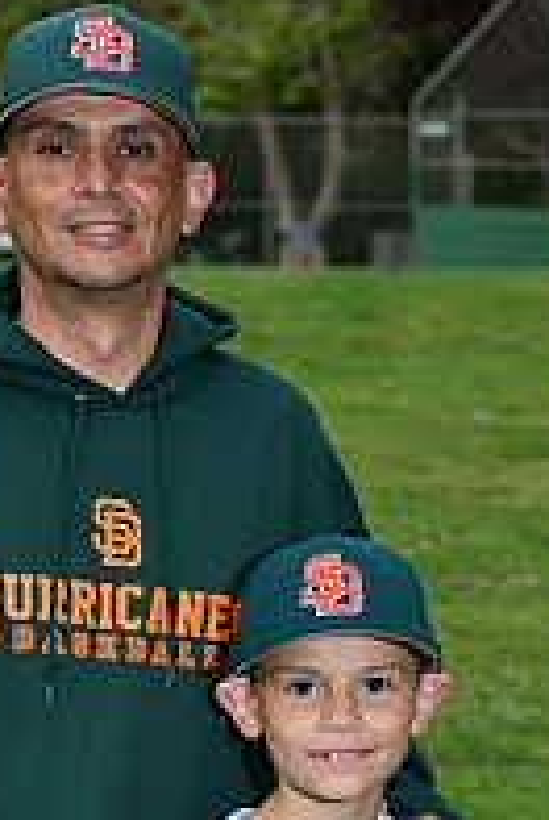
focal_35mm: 279
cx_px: 214
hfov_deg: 4.9
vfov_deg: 7.3
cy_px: 1128
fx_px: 6359
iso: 200
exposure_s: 1/200
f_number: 10
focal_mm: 95
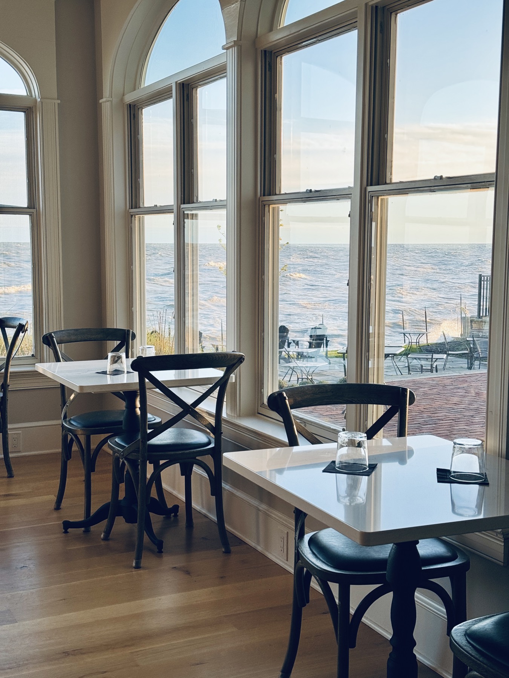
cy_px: 339
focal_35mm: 48
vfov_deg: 39.7
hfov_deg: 30.3
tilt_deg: -6.9
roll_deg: -0.5
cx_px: 254
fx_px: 941
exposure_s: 1/454
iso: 64
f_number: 1.78
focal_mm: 6.76
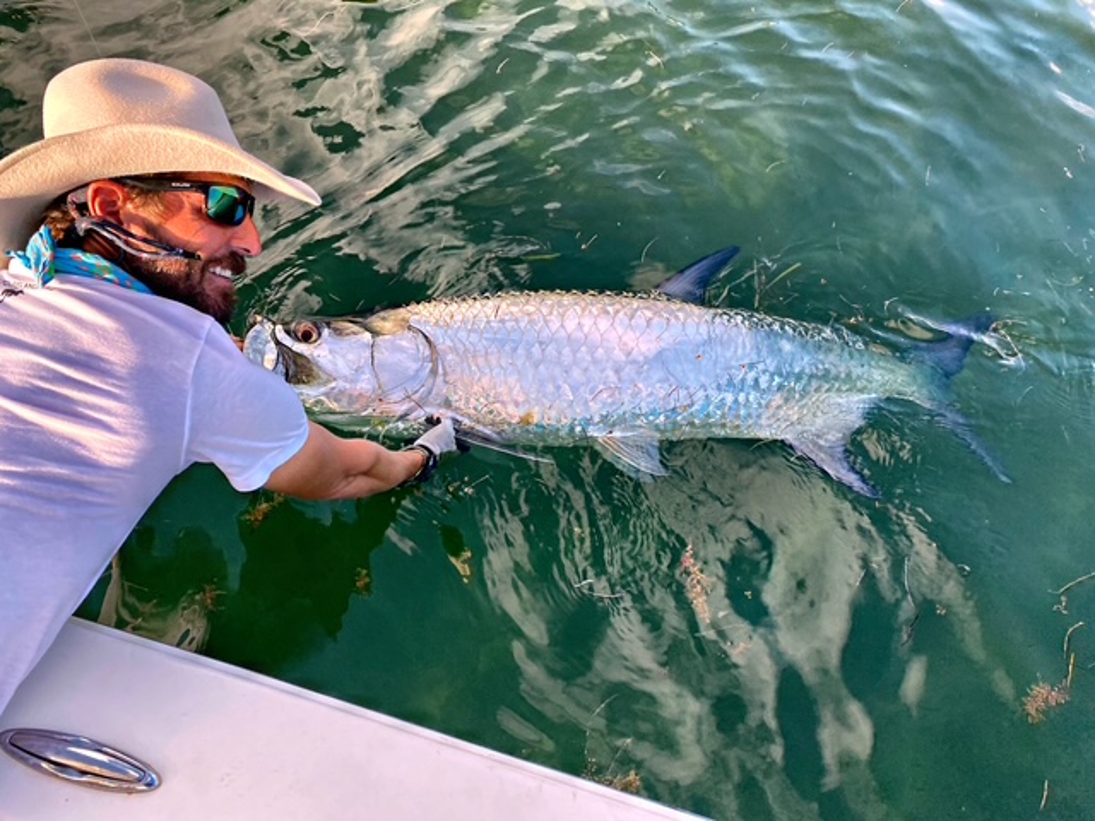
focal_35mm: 26
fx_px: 822
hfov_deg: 67.3
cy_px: 410
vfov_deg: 53.1
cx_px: 548
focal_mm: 4.25
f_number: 1.8
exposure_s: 1/669
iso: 32
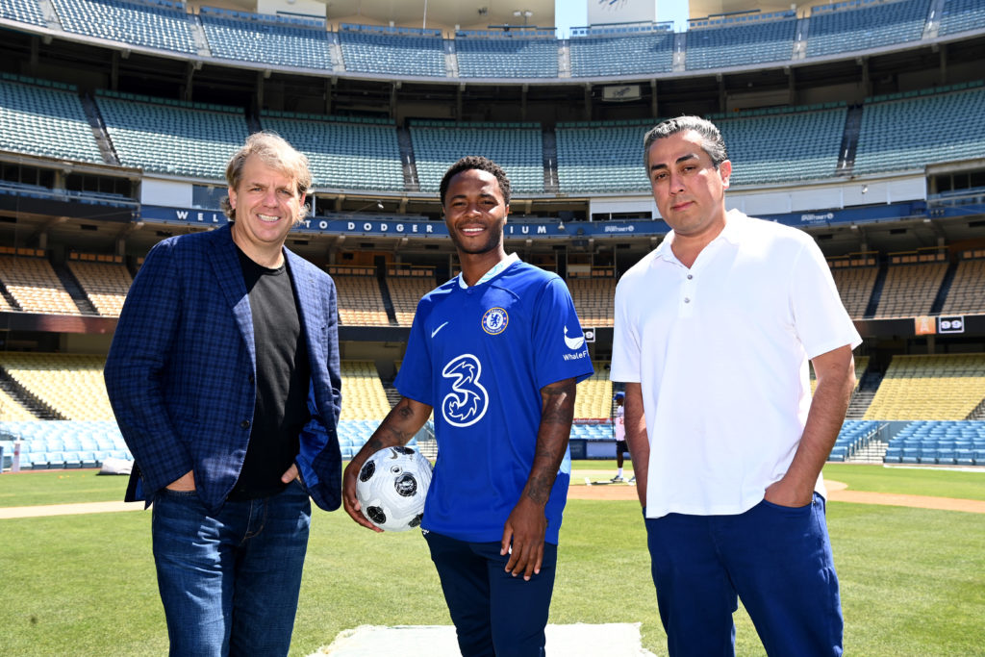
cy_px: 328
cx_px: 492
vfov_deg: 36.9
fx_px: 985
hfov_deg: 53.1
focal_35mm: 36
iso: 200
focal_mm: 36
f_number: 10
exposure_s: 1/250
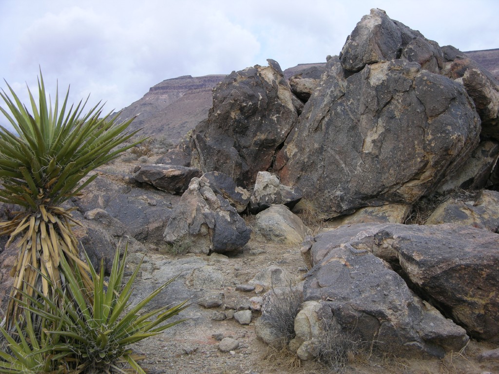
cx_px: 250
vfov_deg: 23.7
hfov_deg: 31.2
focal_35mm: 62
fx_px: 894
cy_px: 187
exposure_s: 1/44.5
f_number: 3.2
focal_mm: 15.7
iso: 50
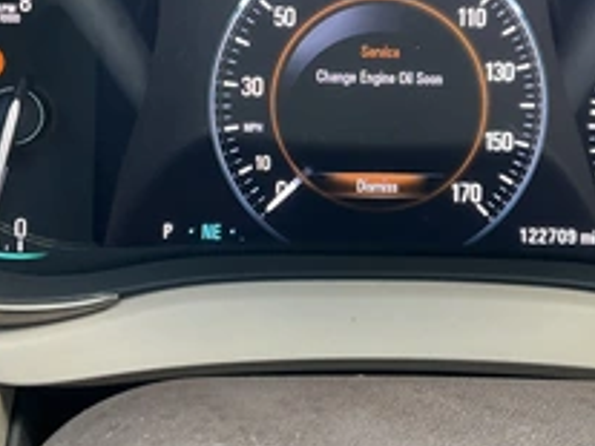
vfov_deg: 25.8
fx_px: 962
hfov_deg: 34.3
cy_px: 115
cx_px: 325
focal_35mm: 56
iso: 80
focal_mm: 3
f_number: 1.8
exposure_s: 1/40
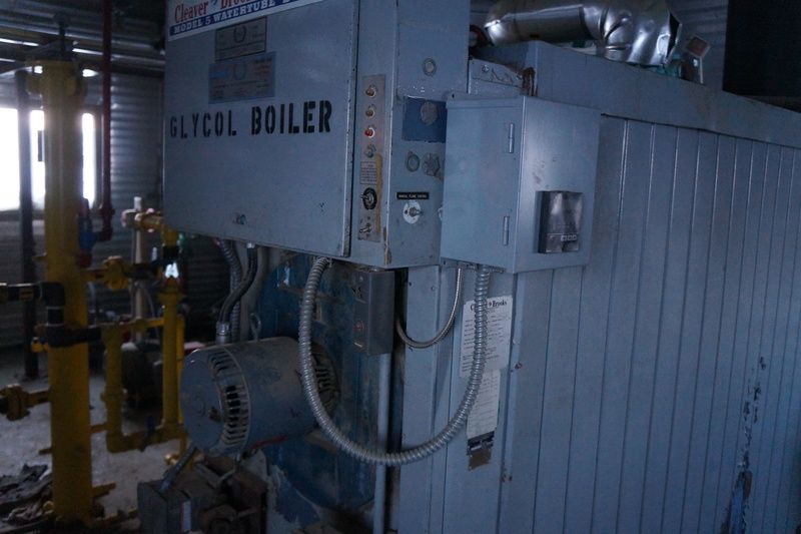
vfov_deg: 43.6
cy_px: 267
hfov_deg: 61.9
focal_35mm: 30
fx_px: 667
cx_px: 400
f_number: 3.5
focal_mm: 20
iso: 3200
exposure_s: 1/25
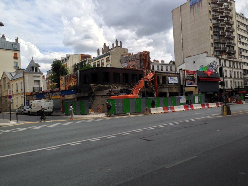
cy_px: 93
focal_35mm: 33
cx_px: 124
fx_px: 236
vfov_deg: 42.9
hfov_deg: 55.4
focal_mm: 4.12
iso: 50
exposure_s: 1/1808
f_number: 2.4
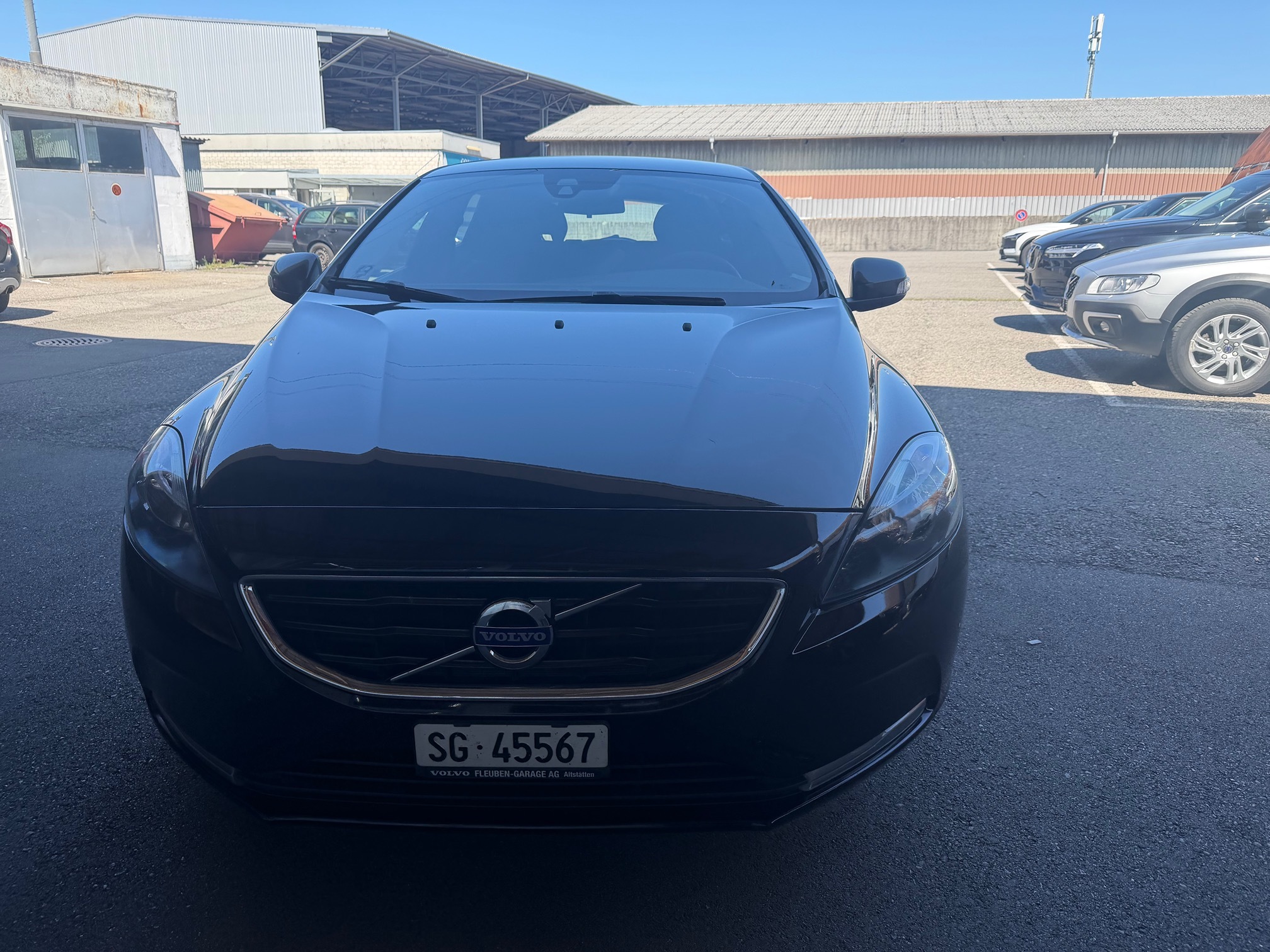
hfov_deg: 71.6
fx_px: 881
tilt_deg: -13.1
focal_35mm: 24
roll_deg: +0.2
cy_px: 476
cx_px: 635
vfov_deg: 56.8
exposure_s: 1/1361
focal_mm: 6.76
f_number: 1.78
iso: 100
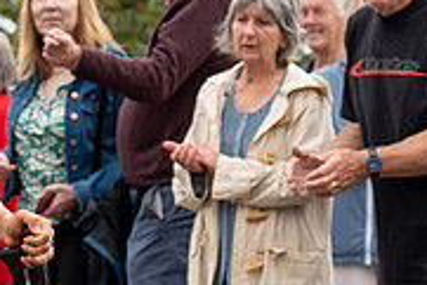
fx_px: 4273
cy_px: 101
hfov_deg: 5.7
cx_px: -131
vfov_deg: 3.8
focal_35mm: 360
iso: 320
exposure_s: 1/1000
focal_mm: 78
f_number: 3.5
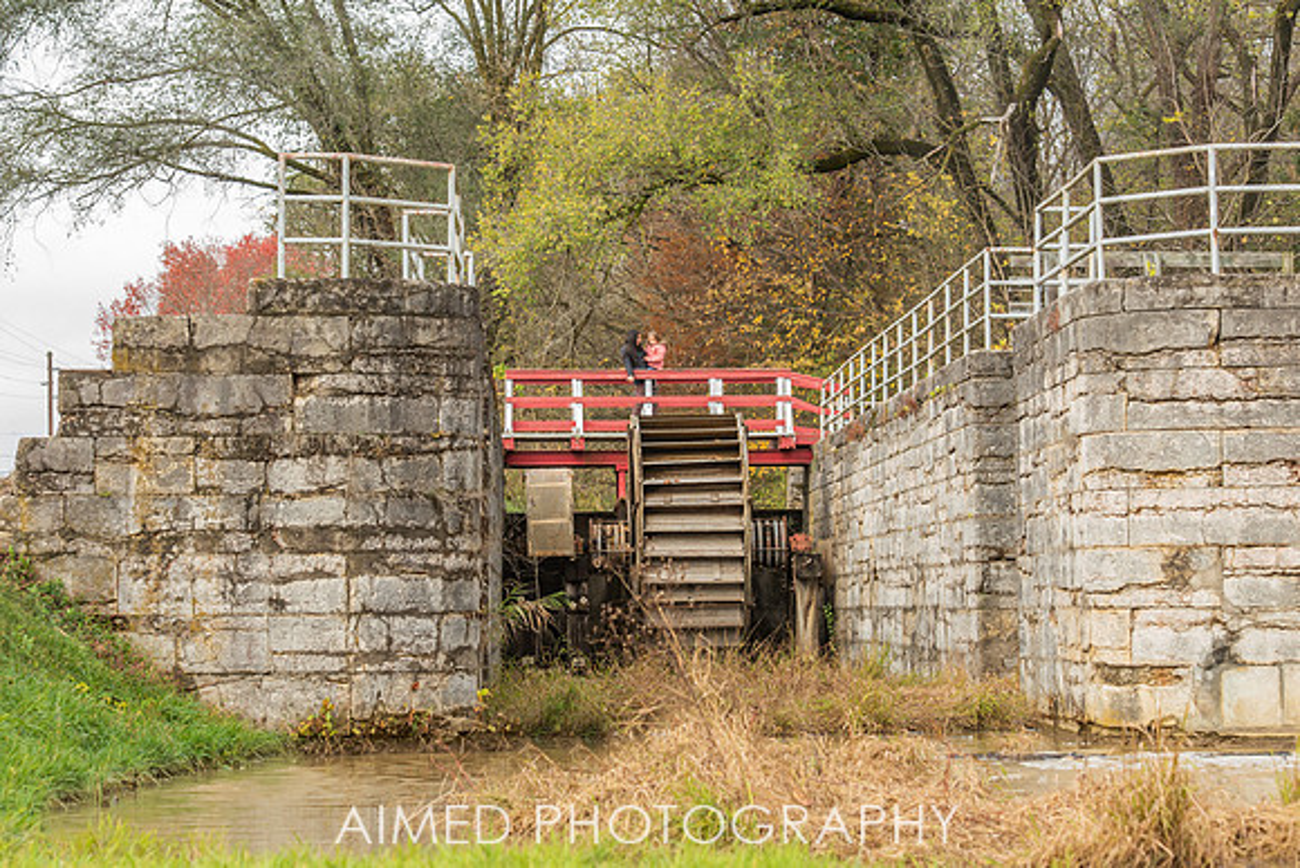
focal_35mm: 117
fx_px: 4214
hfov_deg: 17.5
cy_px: 352
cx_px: 671
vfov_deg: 11.7
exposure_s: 1/200
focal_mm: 95
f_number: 6.3
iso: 320
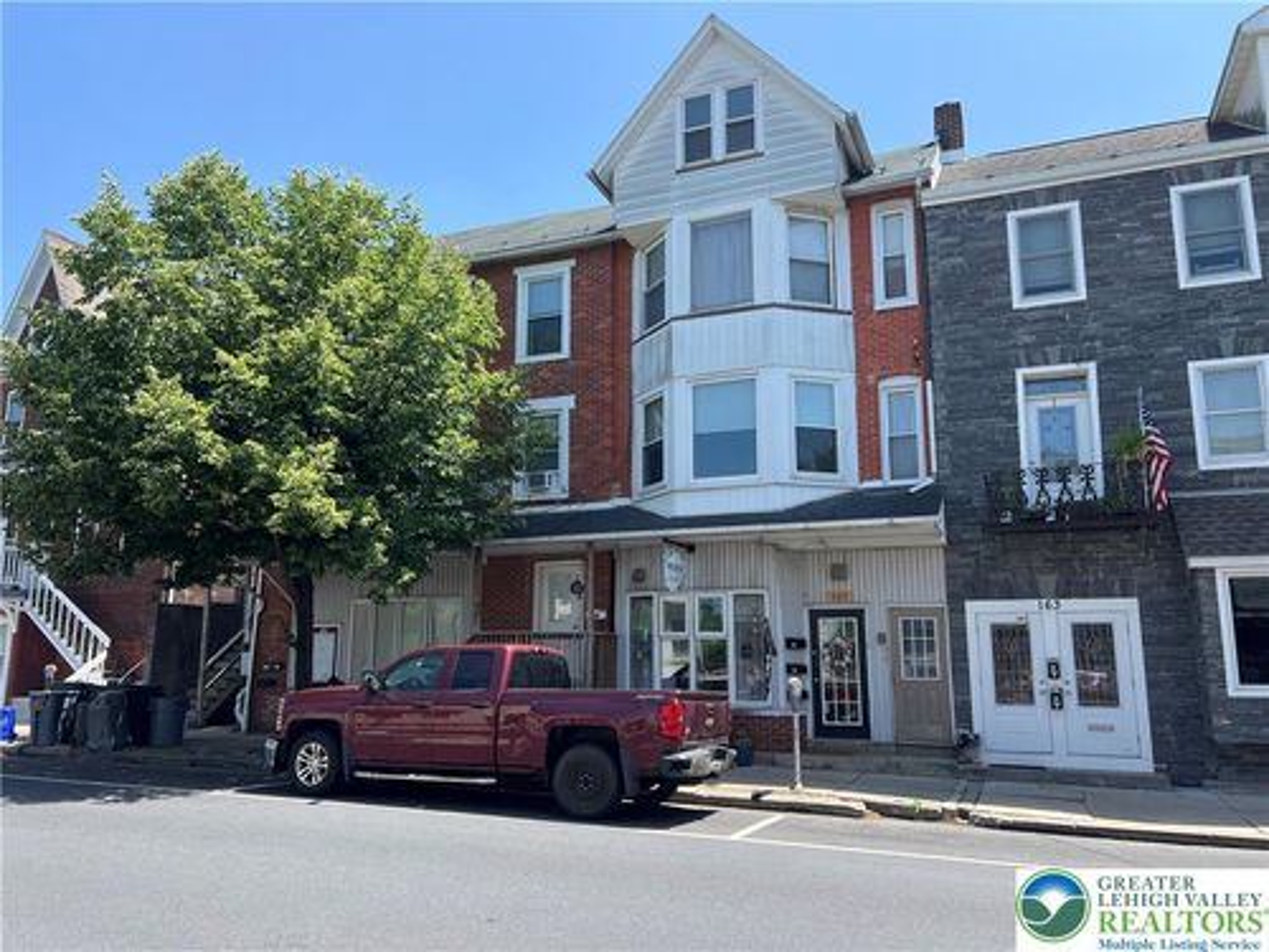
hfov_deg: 67.3
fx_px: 953
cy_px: 476
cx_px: 634
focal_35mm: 26
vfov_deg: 53.1
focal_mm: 5.7
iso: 50
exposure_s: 1/1669
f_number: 1.5
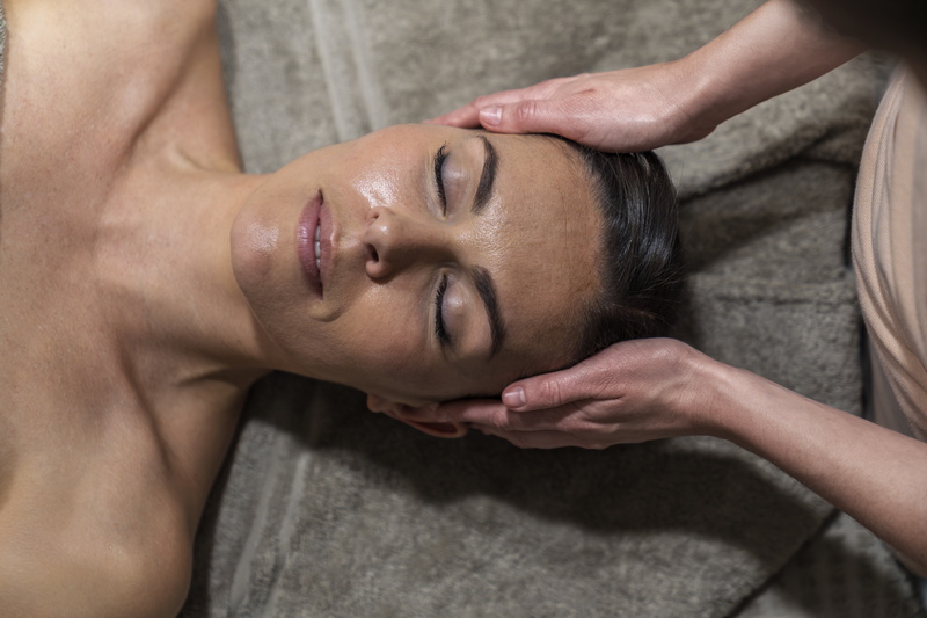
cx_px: 464
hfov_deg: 28.8
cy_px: 309
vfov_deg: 19.4
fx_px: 1802
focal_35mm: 70
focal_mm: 70
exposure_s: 1/200
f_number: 2.8
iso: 640
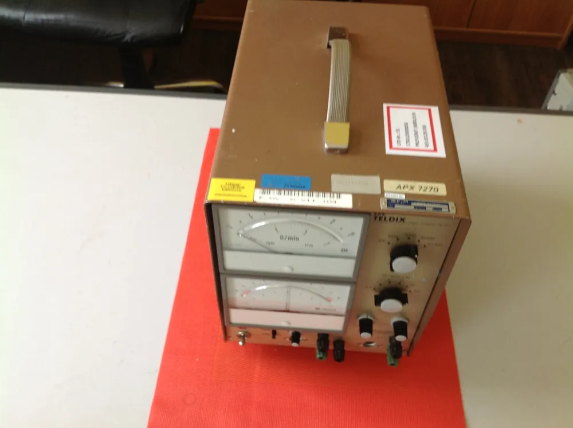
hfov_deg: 52.7
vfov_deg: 40.6
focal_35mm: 35
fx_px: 578
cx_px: 286
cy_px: 214
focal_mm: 4.28
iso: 64
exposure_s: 1/20
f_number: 2.4
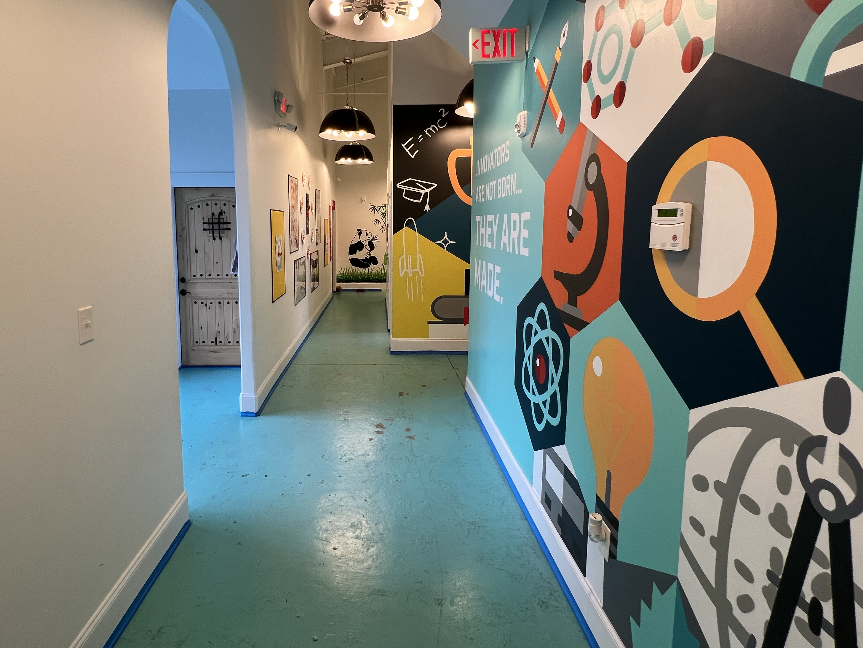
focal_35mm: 18
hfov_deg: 87.3
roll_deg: +0.2
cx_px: 378
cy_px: 278
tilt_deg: -6.3
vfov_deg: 71.2
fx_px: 449
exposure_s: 1/30
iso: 64
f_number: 1.8
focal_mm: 1.57
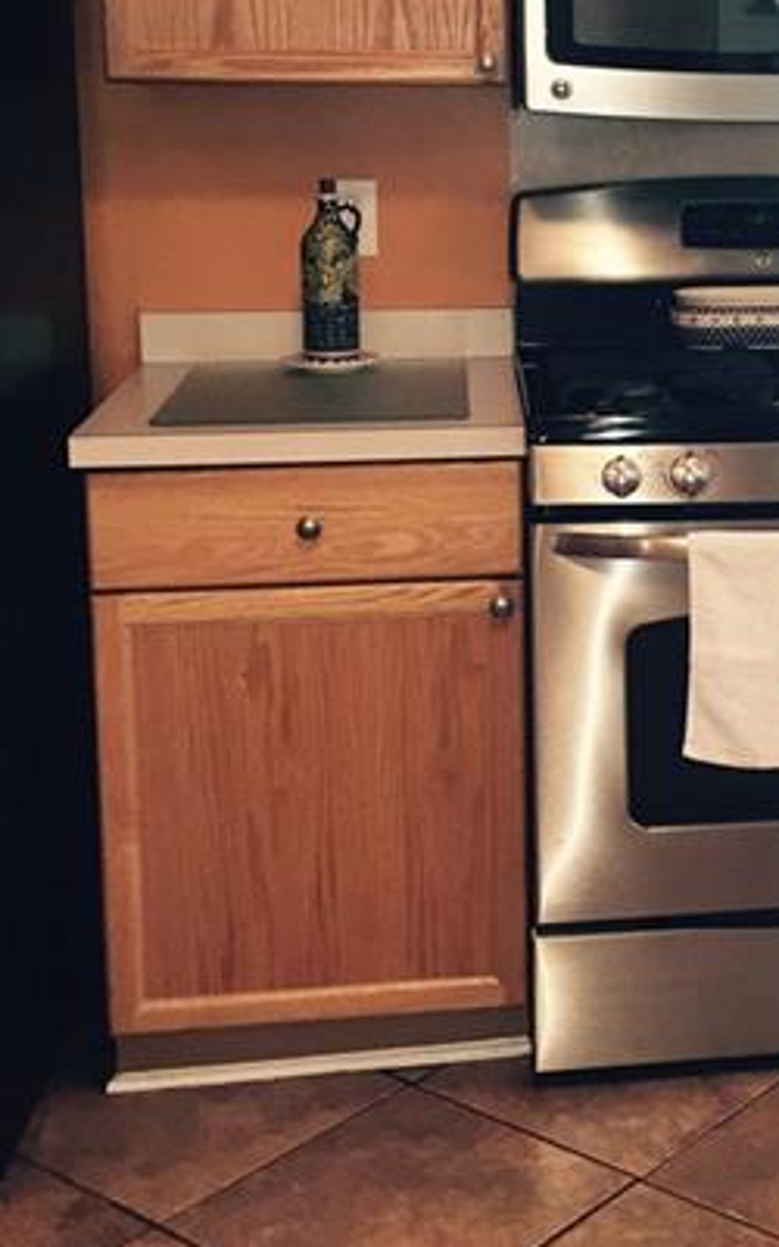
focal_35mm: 59
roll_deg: -0.5
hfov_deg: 21.1
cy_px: 374
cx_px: 823
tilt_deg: -7.4
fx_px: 2004
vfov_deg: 34.1
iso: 160
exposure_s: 1/30
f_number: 2.2
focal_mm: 4.15
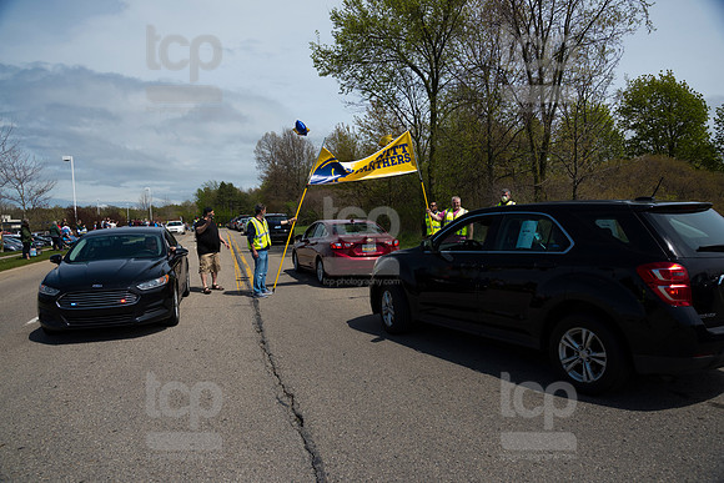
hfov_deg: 73.7
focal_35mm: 24
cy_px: 242
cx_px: 362
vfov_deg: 53.2
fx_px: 483
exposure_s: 1/1600
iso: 1000
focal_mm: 24
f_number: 7.1
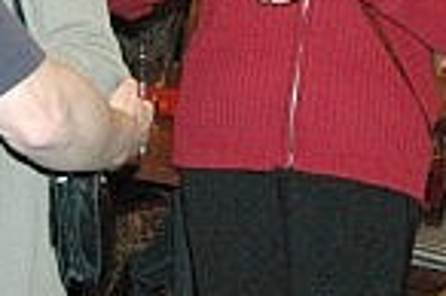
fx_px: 1374
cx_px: 34
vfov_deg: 11.8
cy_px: -143
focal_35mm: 111
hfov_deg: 18.1
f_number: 5
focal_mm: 18
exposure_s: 1/60
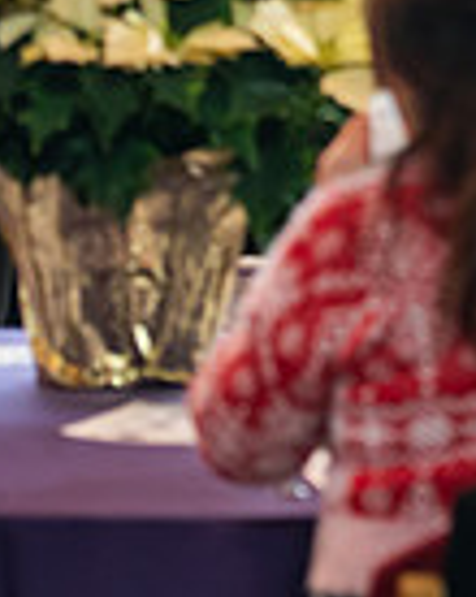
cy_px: -106
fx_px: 5577
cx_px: 917
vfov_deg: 6.1
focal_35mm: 316
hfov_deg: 4.8
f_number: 3.5
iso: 1000
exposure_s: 1/200
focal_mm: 80
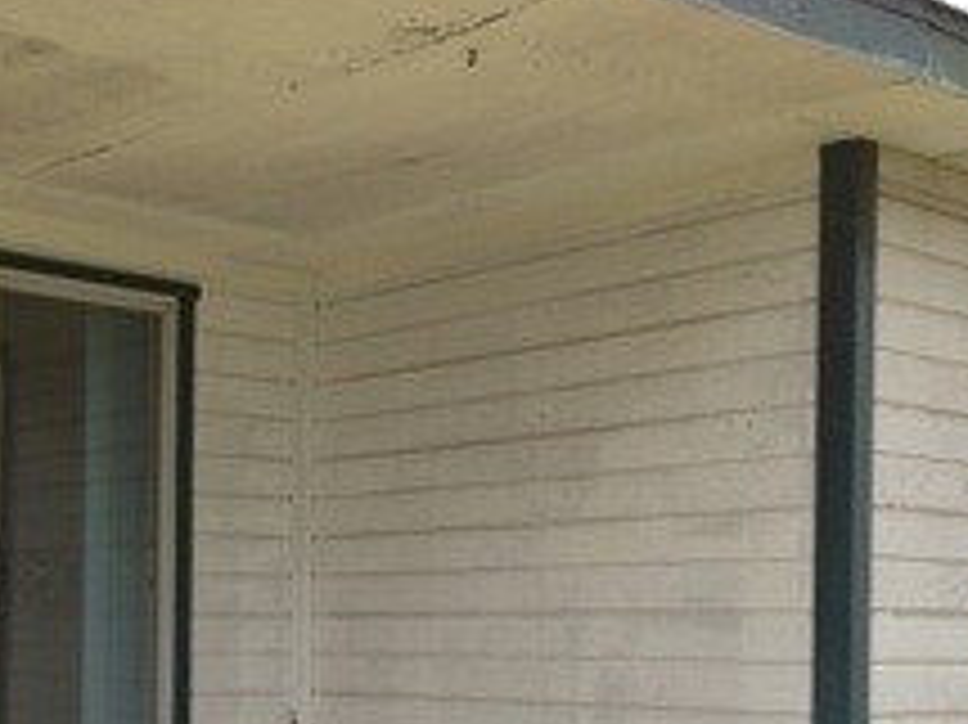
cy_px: 641
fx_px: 1817
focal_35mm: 65
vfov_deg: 22.1
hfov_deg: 28.8
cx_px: 126
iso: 50
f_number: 2.4
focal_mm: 4.28
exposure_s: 1/916
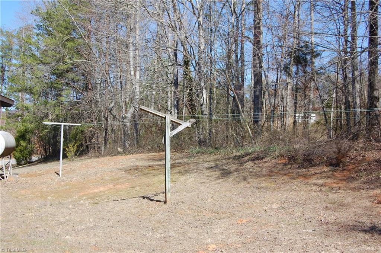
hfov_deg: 43.7
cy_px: 126
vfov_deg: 29.8
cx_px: 190
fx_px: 476
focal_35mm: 45
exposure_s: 1/250
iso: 200
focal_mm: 30
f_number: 8
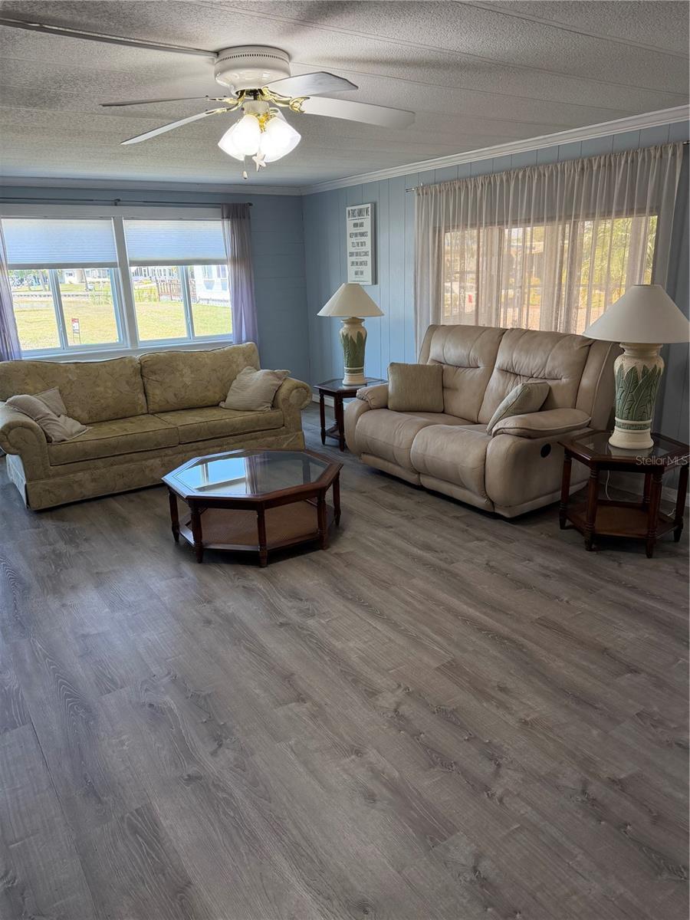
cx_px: 345
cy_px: 460
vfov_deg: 71.6
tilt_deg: -17.0
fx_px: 638
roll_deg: +1.2
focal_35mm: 24
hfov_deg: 56.8
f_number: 1.78
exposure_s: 1/175
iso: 200
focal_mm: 6.76
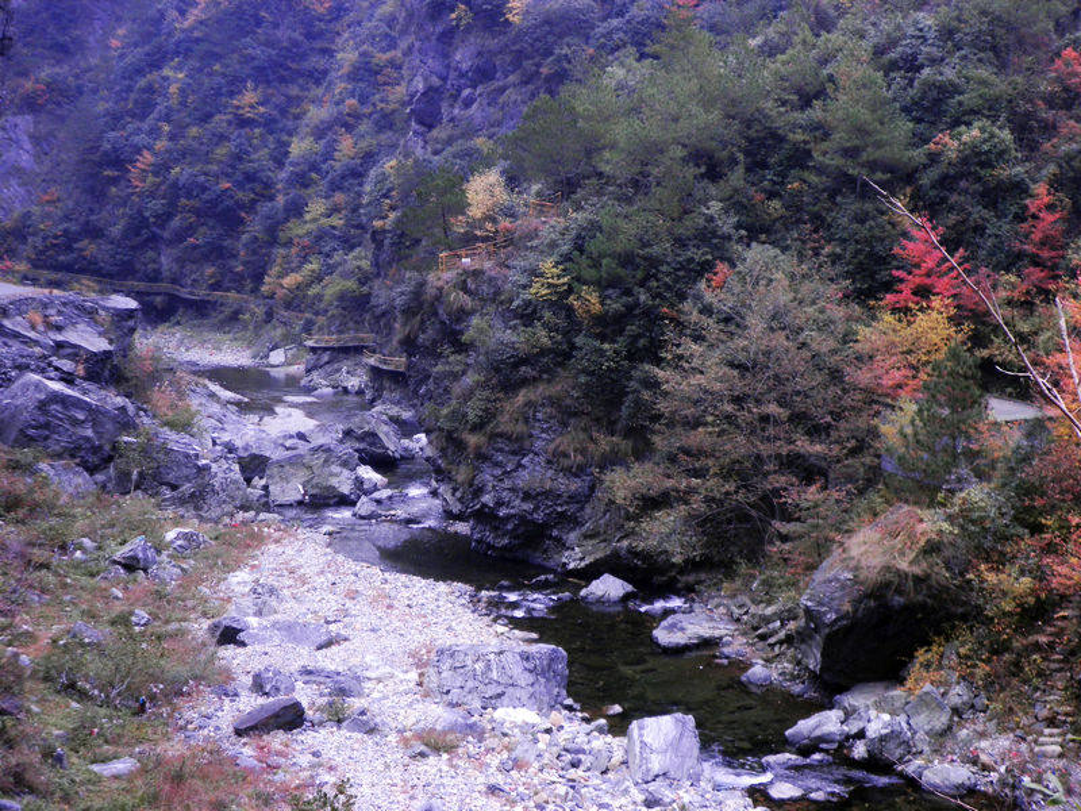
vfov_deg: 28.6
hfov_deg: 37.5
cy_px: 406
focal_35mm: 51
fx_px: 1593
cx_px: 540
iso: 64
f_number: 3.8
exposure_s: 1/60
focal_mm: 9
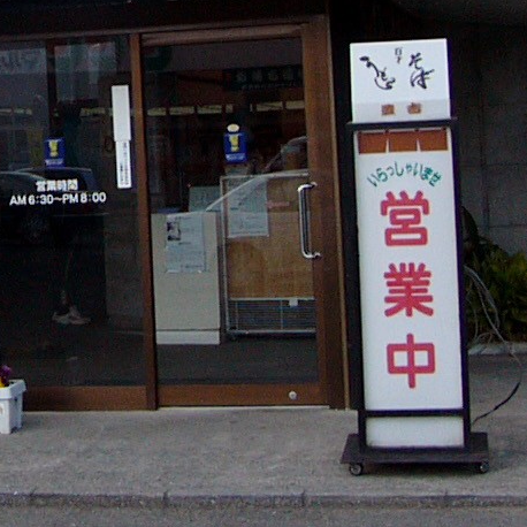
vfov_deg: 15.8
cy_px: 5
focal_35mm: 108
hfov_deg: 15.2
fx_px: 1860
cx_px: -192
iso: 50
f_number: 4
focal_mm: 4.6
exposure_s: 1/400
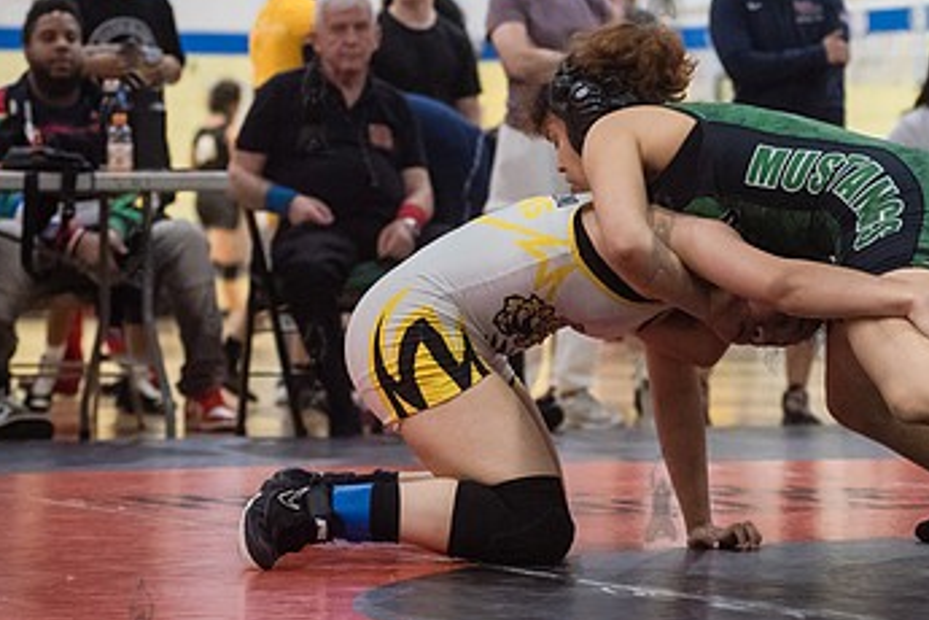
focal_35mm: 166
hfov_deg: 12.4
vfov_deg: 8.3
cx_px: 634
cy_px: 304
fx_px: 4283
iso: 8000
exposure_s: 1/400
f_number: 3.5
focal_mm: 86
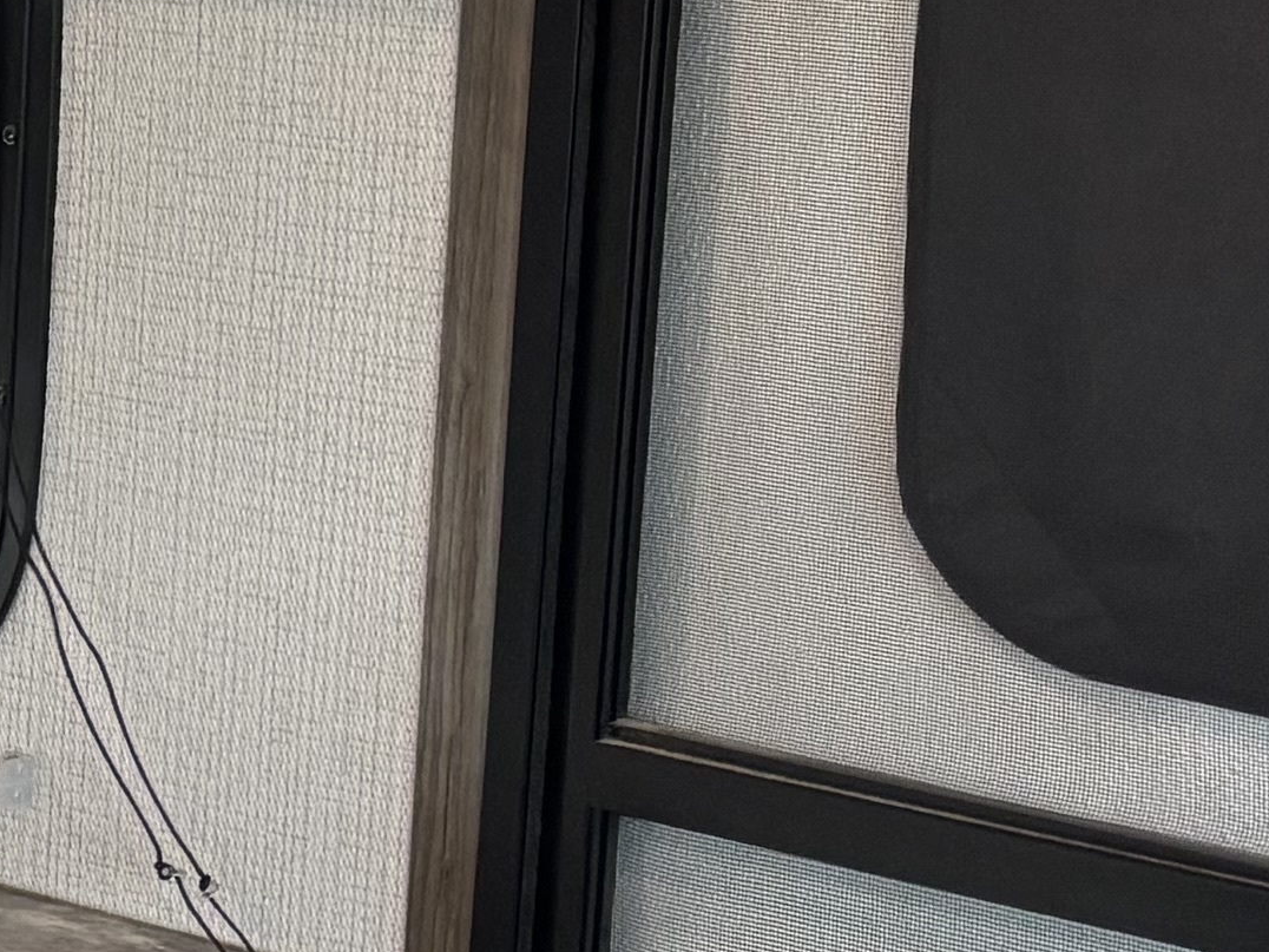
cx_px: -1676
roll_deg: +0.3
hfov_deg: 11.9
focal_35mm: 138
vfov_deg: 10.7
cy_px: 473
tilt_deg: -11.8
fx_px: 5059
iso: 125
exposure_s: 1/91
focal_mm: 5.96
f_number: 1.6
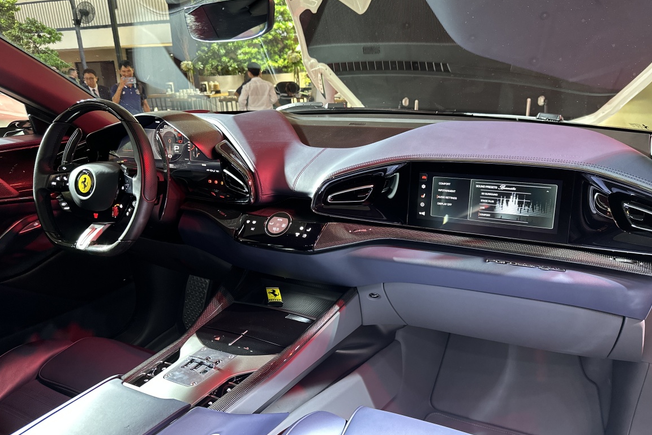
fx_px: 471
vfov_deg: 49.5
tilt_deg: -18.2
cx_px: 334
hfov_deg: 69.4
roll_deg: +2.0
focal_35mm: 26
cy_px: 212
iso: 400
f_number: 1.78
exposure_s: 1/56
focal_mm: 6.86
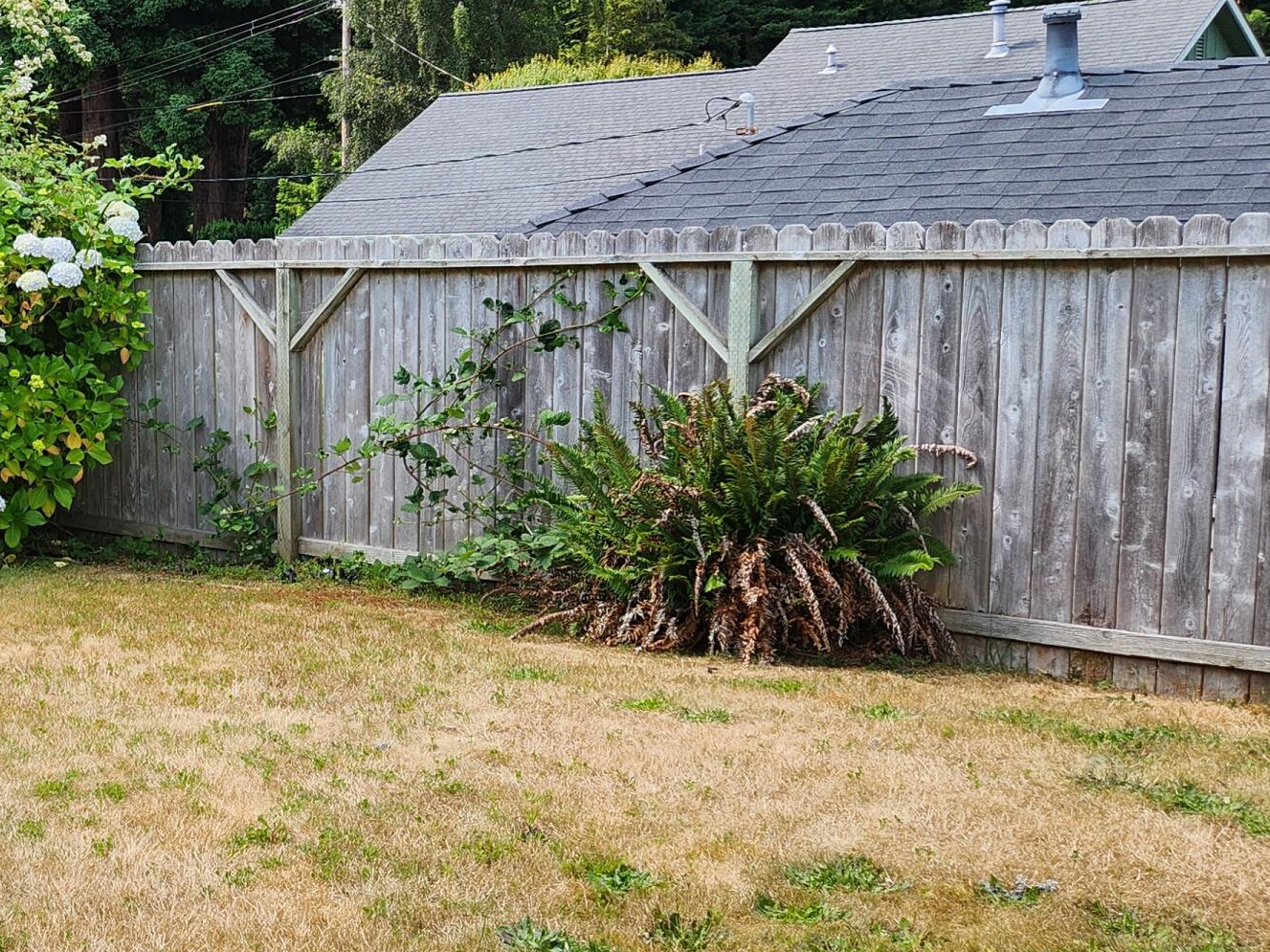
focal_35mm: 52
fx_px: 1908
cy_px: 490
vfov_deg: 28.0
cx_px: -44
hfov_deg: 33.2
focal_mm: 5.4
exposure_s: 1/794
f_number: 1.8
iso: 20
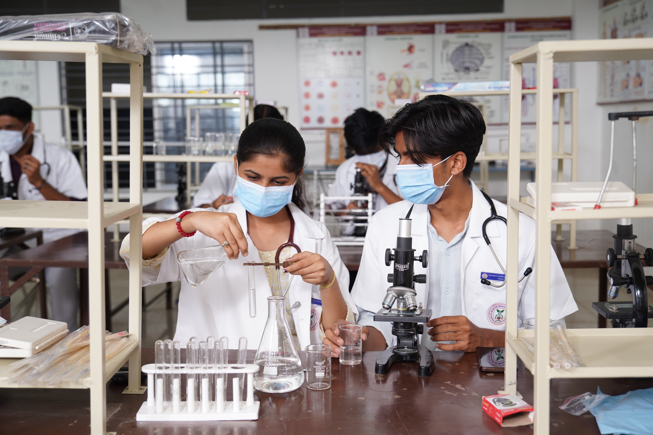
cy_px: 218
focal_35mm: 44
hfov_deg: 44.5
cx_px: 326
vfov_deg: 30.5
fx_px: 798
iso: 400
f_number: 4.5
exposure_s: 1/125
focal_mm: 44
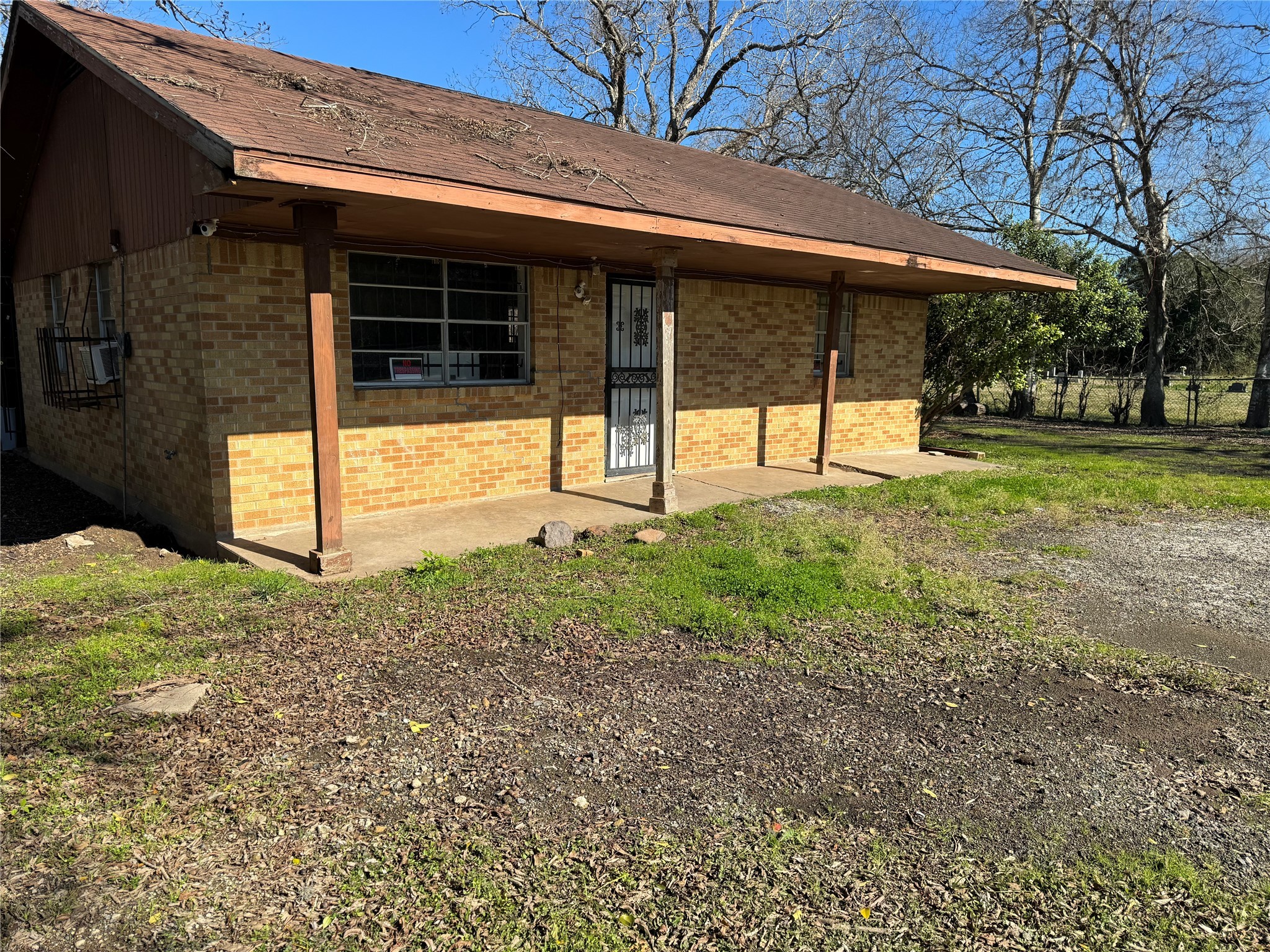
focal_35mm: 24
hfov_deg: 71.6
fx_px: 881
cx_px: 635
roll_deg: -0.8
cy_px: 476
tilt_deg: -8.5
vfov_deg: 56.8
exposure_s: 1/3247
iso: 80
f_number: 1.78
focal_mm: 6.86
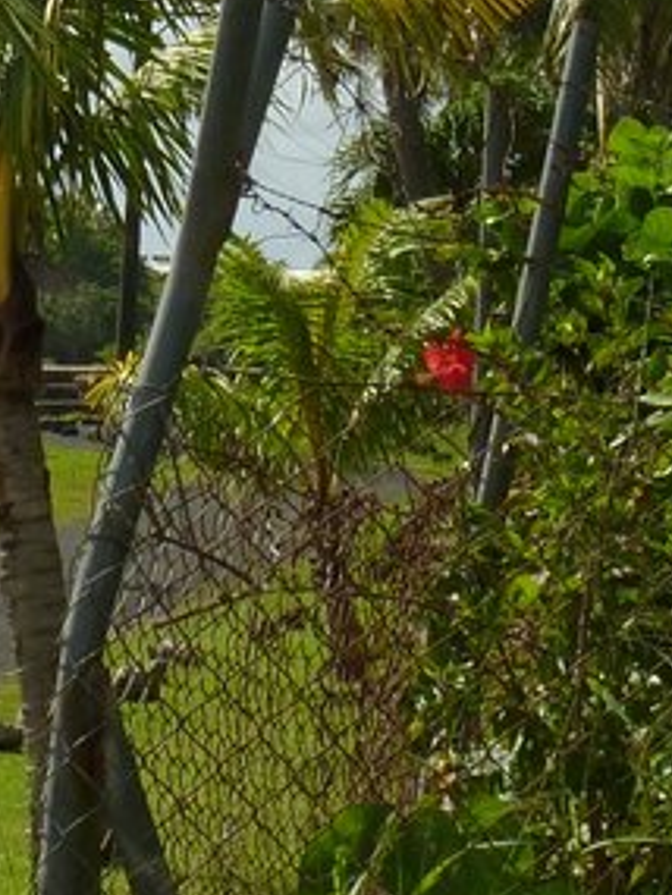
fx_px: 5845
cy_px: -495
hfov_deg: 6.6
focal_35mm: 226
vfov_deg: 8.5
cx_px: 28
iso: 100
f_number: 5.6
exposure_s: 1/800
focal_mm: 9.7
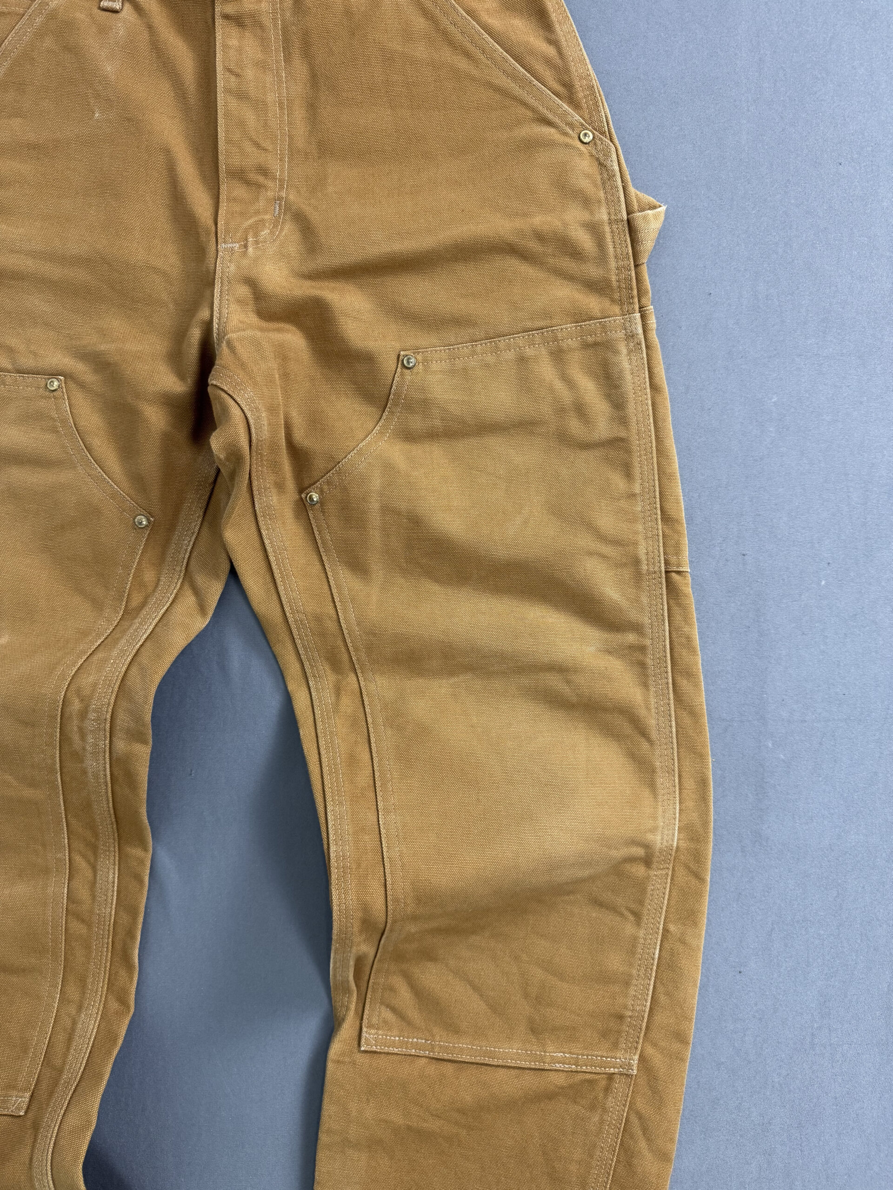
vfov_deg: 71.6
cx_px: 446
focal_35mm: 24
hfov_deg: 56.8
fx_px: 826
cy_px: 595
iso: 160
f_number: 1.78
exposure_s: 1/60
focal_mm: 6.76
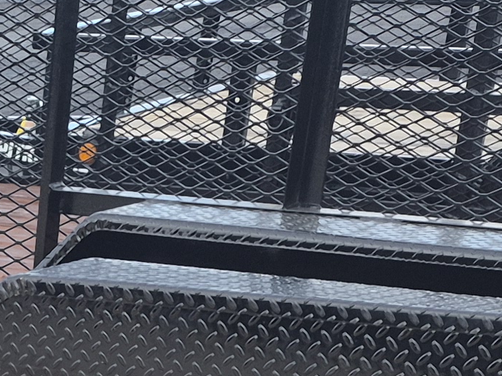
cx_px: -387
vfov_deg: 9.4
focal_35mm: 133
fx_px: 1929
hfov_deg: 13.4
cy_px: 1025
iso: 50
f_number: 1.8
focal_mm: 5.4
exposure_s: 1/359
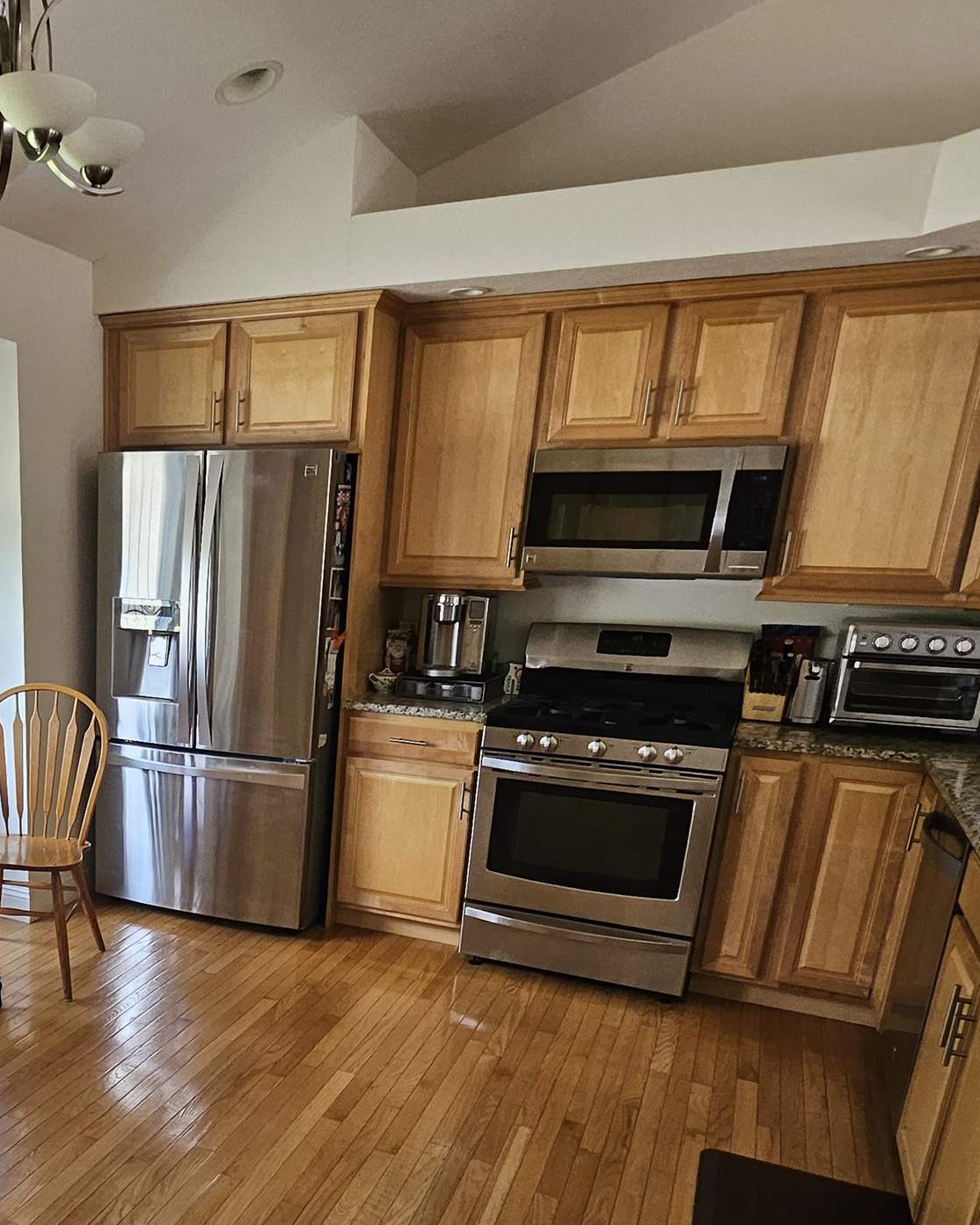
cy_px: 891
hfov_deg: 47.0
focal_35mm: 28
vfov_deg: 59.5
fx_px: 1015
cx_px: 119
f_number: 2.2
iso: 125
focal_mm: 1.7
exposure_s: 1/60
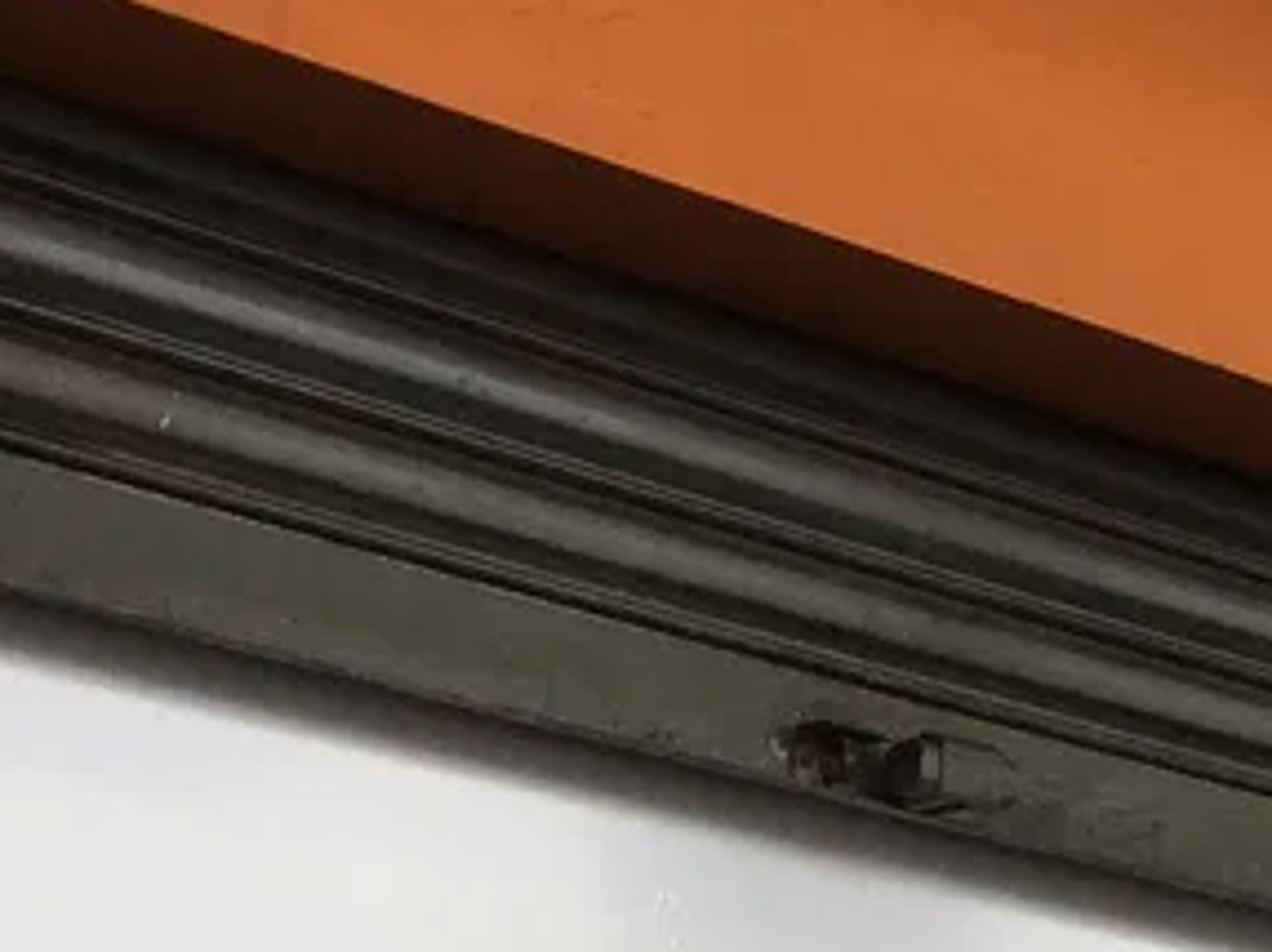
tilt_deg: +0.2
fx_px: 4773
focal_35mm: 130
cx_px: 1703
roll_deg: -1.3
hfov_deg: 14.5
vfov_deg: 10.6
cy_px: 1753
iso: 32
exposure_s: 1/199
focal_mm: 4.15
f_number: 2.2
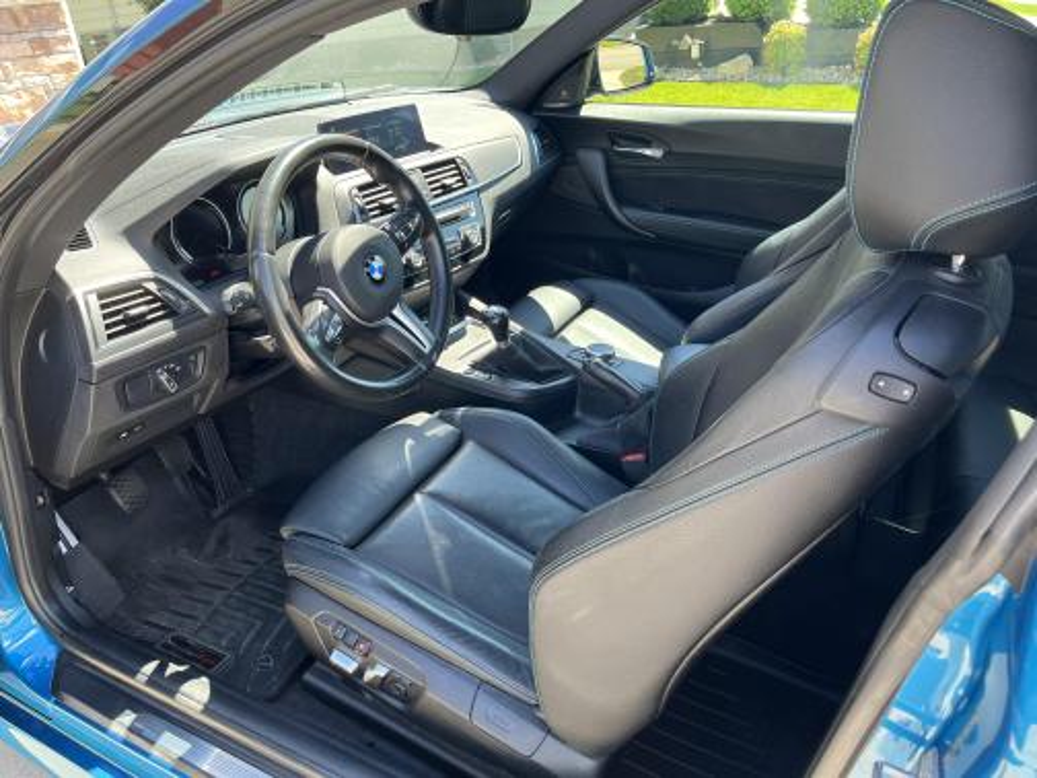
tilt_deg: -26.7
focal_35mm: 26
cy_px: 389
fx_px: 779
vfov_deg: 53.1
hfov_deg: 67.3
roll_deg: +4.9
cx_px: 518
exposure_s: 1/172
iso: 64
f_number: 1.6
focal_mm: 5.1
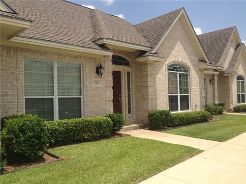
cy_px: 92
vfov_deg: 42.9
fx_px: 235
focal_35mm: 33
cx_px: 123
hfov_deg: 55.4
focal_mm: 4.12
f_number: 2.4
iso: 50
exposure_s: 1/2008
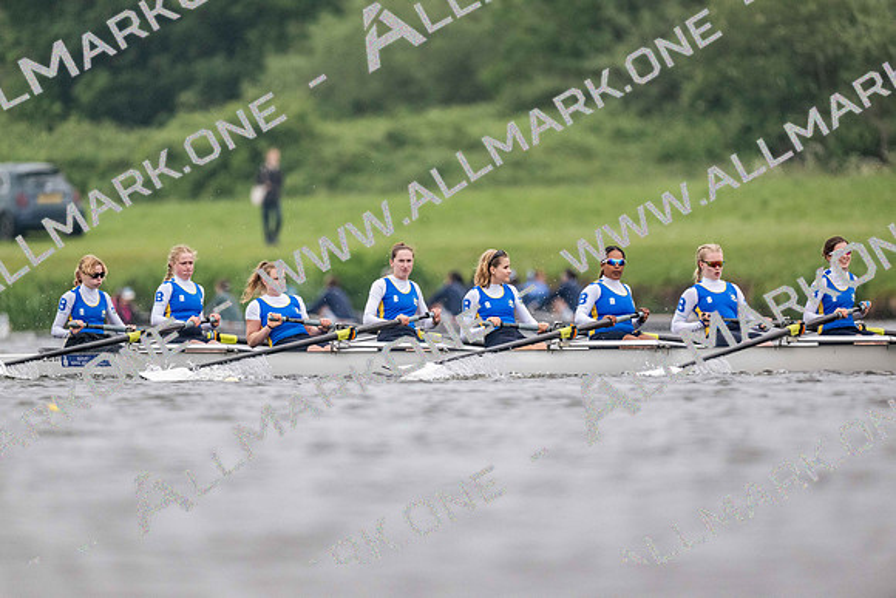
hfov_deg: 3.4
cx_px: 448
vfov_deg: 2.3
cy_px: 299
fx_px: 14936
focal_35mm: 600
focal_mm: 600
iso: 2500
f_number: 4
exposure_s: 1/2000
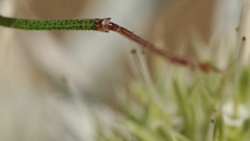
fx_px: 3331
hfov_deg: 4.3
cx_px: 11
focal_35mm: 503
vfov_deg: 2.4
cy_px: -52
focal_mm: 105
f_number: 14
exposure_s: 1/800
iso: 400
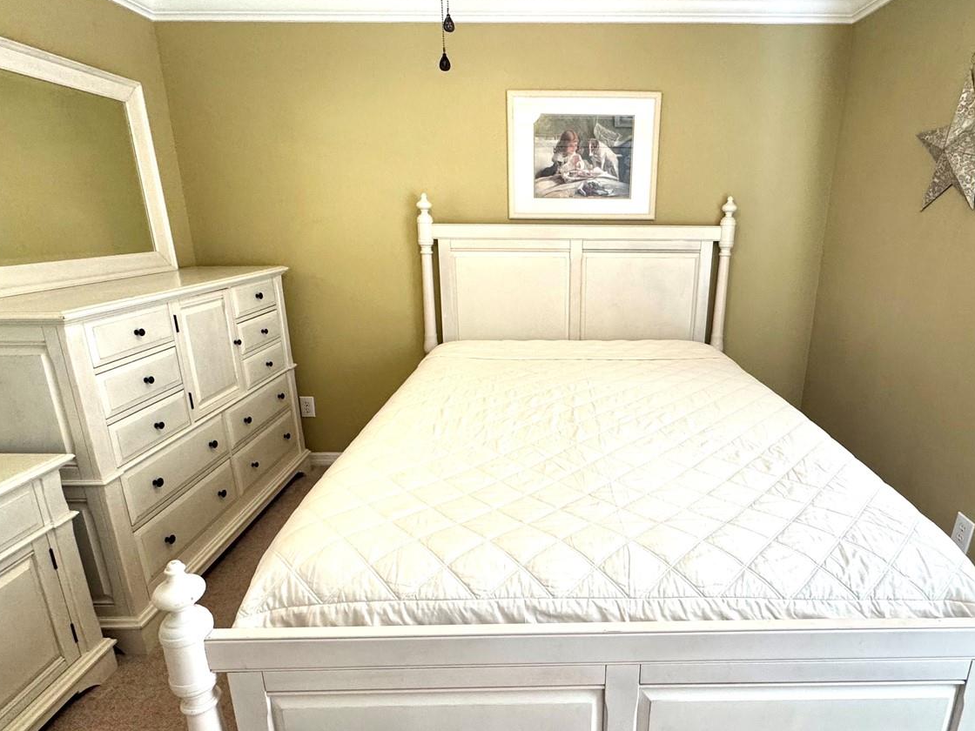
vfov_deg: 66.0
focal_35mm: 20
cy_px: 377
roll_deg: -0.1
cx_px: 560
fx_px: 563
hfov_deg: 81.2
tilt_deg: -16.5
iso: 200
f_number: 2.2
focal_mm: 2.22
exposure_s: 1/120
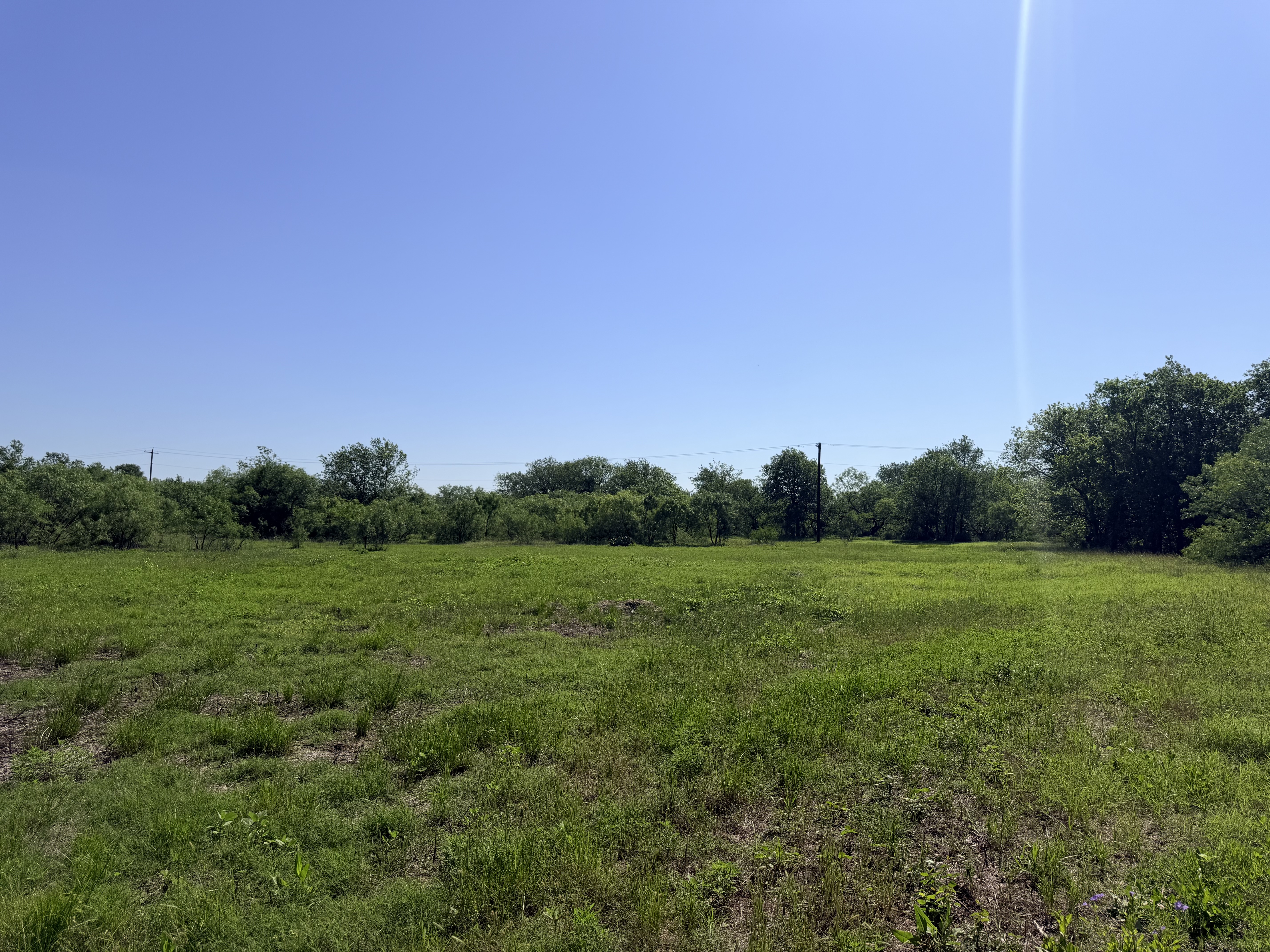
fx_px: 881
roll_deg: +0.1
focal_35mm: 24
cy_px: 476
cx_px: 635
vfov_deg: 56.8
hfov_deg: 71.6
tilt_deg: +2.3
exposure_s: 1/10309
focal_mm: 6.76
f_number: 1.78
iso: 80
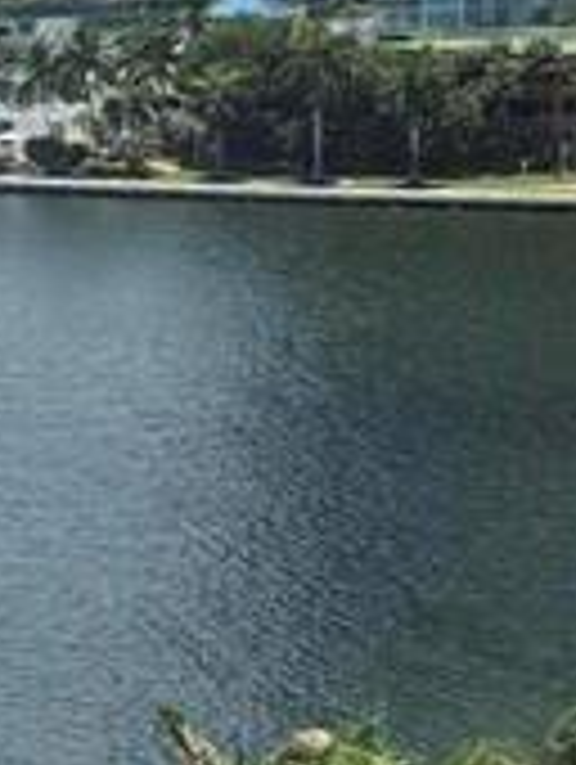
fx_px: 3585
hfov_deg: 8.0
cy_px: 378
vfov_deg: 12.2
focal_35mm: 162
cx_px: -1107
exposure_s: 1/2584
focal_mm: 5.4
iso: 25
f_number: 1.8
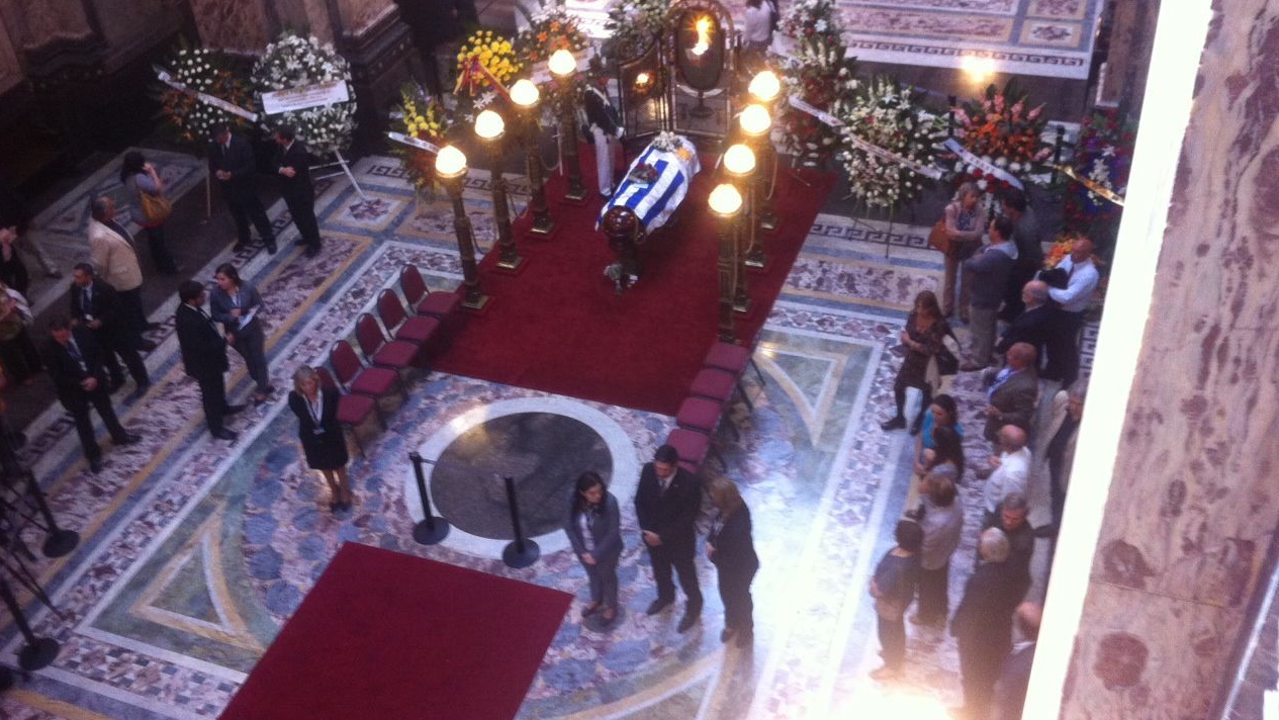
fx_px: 1323
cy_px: 310
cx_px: 635
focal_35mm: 39
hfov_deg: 51.6
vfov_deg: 30.4
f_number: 2.8
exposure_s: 1/15
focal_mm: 3.85
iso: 200
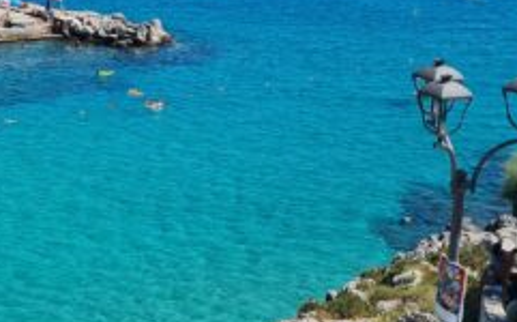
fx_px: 1238
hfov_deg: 22.6
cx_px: -13
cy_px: 144
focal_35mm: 88
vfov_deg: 14.8
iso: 50
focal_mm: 5.4
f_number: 1.8
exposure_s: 1/3279
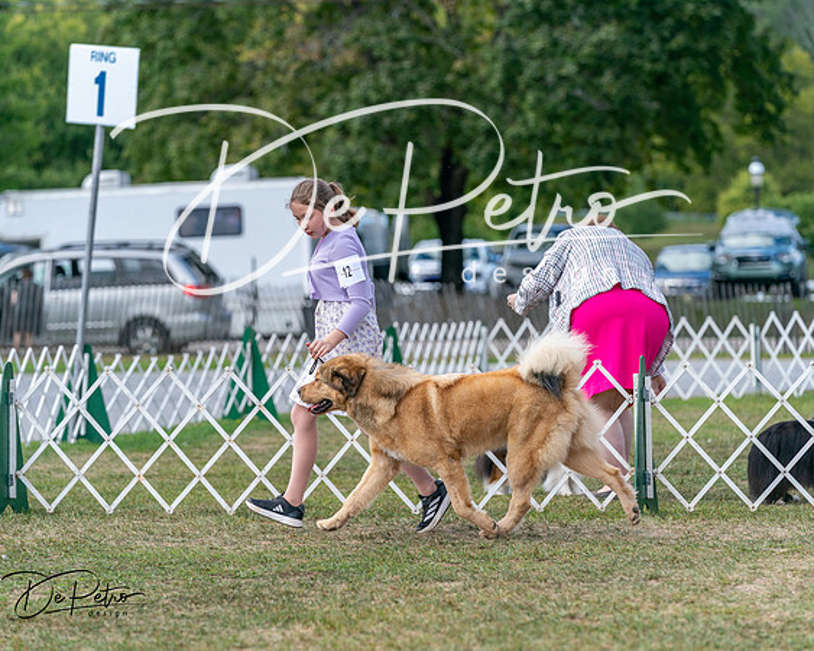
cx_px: 407
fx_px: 4177
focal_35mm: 173
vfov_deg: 8.9
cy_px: 326
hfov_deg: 11.1
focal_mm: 154
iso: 400
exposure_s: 1/2000
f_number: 4
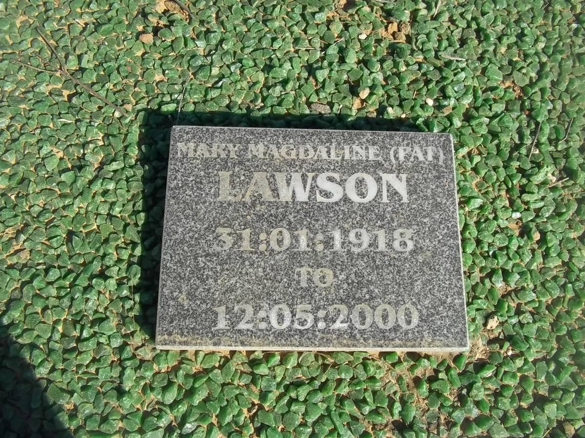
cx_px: 292
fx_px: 541
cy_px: 219
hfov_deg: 56.8
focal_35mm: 32
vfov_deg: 44.2
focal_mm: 5.7
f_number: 5.5
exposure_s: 1/400
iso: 80
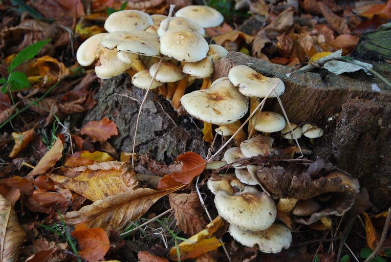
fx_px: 751
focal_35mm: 69
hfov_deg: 29.2
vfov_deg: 19.8
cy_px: 131
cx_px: 196
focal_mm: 46
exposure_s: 1/50
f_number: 5.3
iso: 400
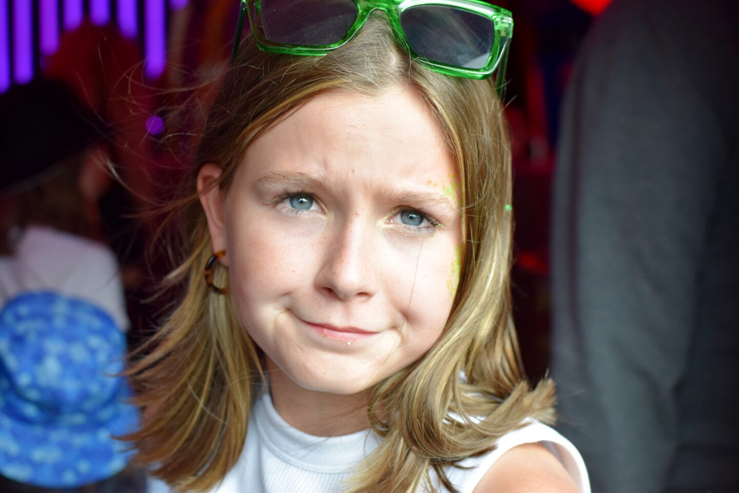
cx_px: 370
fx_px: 1078
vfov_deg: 25.8
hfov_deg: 37.9
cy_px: 246
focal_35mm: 52
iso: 560
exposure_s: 1/1000
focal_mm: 35
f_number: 4
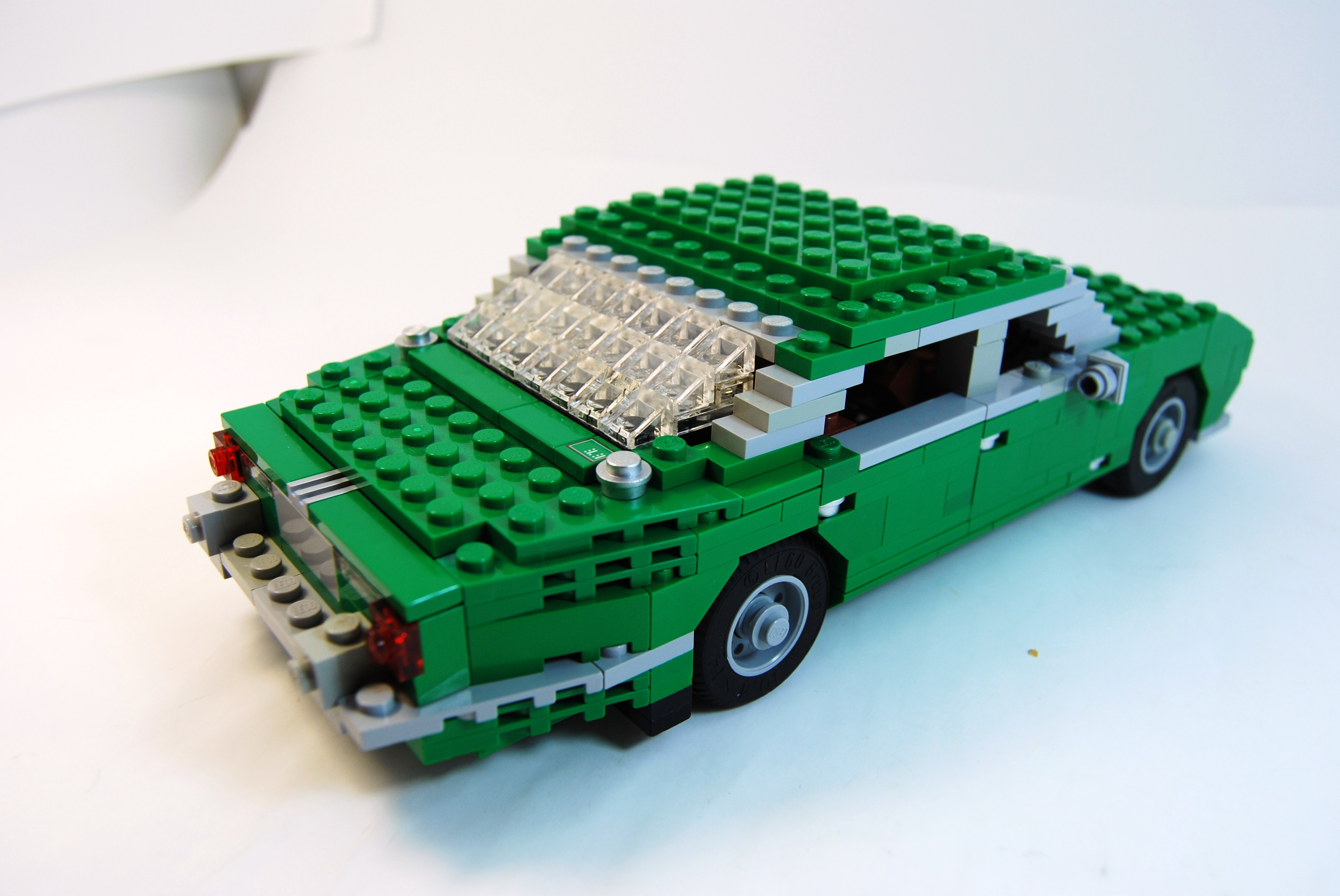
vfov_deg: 43.7
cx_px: 670
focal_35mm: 30
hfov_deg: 61.9
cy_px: 448
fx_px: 1118
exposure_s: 1/125
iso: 160
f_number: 5.6
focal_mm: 20
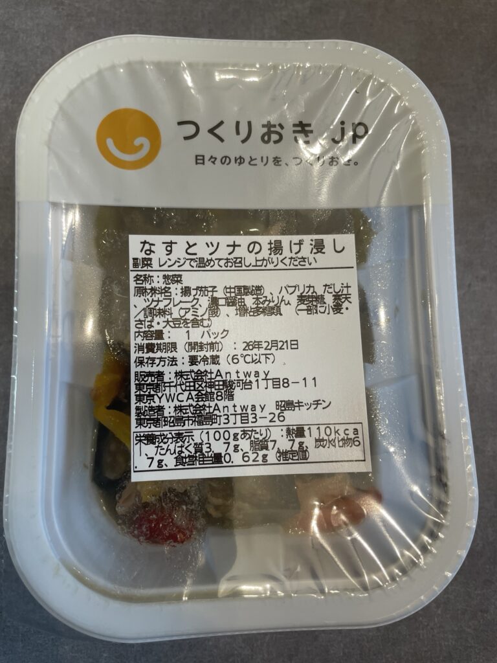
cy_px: 332
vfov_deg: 67.3
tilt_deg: -81.9
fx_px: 498
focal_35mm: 26
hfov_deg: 53.1
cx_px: 248
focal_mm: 4.2
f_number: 1.6
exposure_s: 1/120
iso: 80
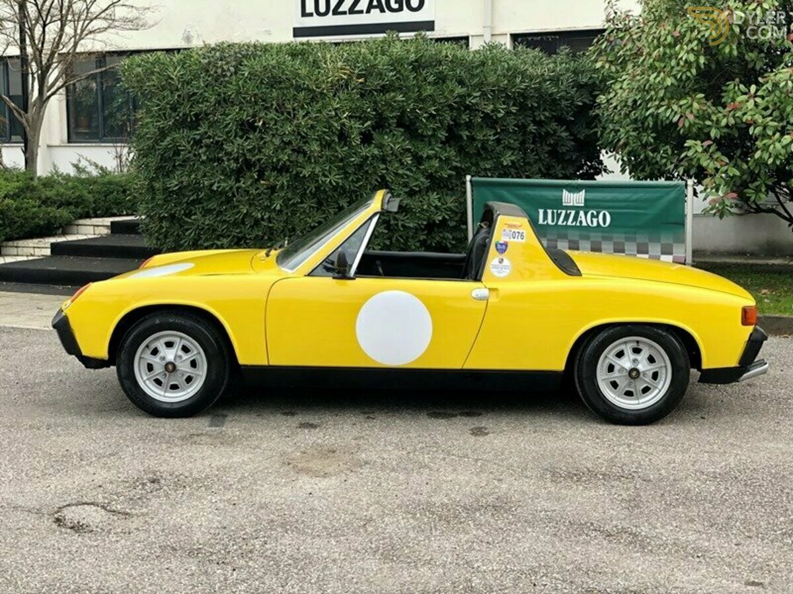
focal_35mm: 52
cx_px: 396
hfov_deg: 36.8
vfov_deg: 28.0
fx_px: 1191
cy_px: 297
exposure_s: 1/120
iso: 20
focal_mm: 6
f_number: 2.4
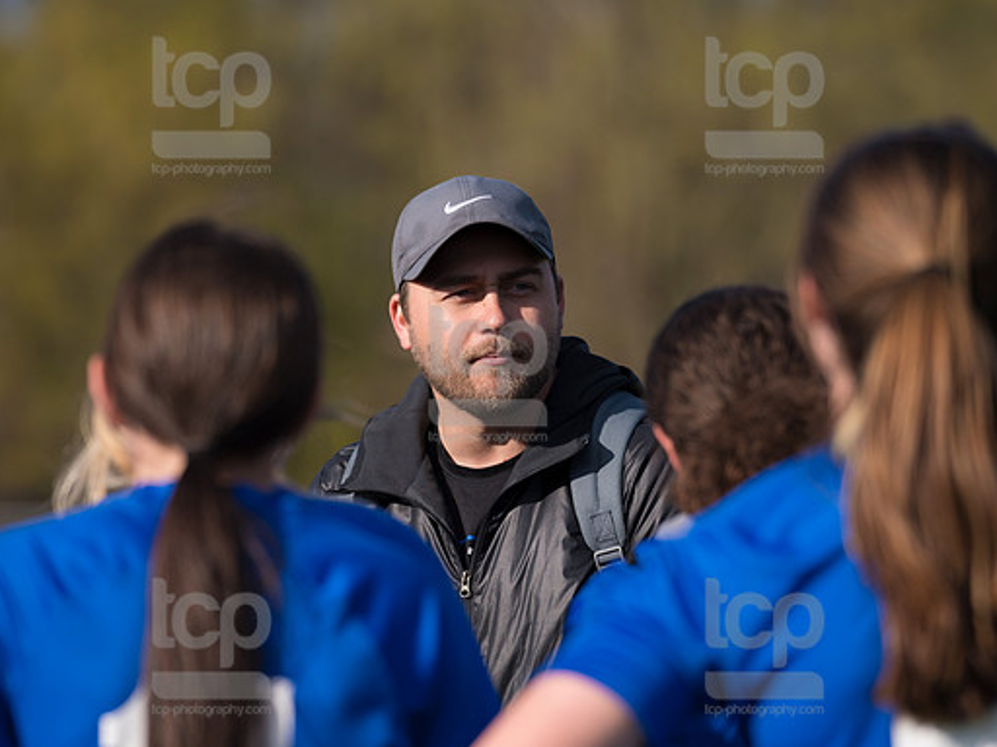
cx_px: 489
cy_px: 374
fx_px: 9101
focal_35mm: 316
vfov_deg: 4.7
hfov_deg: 6.3
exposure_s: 1/1600
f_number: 5.6
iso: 250
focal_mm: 290
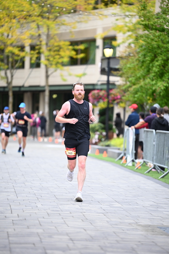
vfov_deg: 12.4
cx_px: 84
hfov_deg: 8.3
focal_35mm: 165
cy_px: 127
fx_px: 1161
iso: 1000
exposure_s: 1/2000
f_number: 2.8
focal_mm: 165
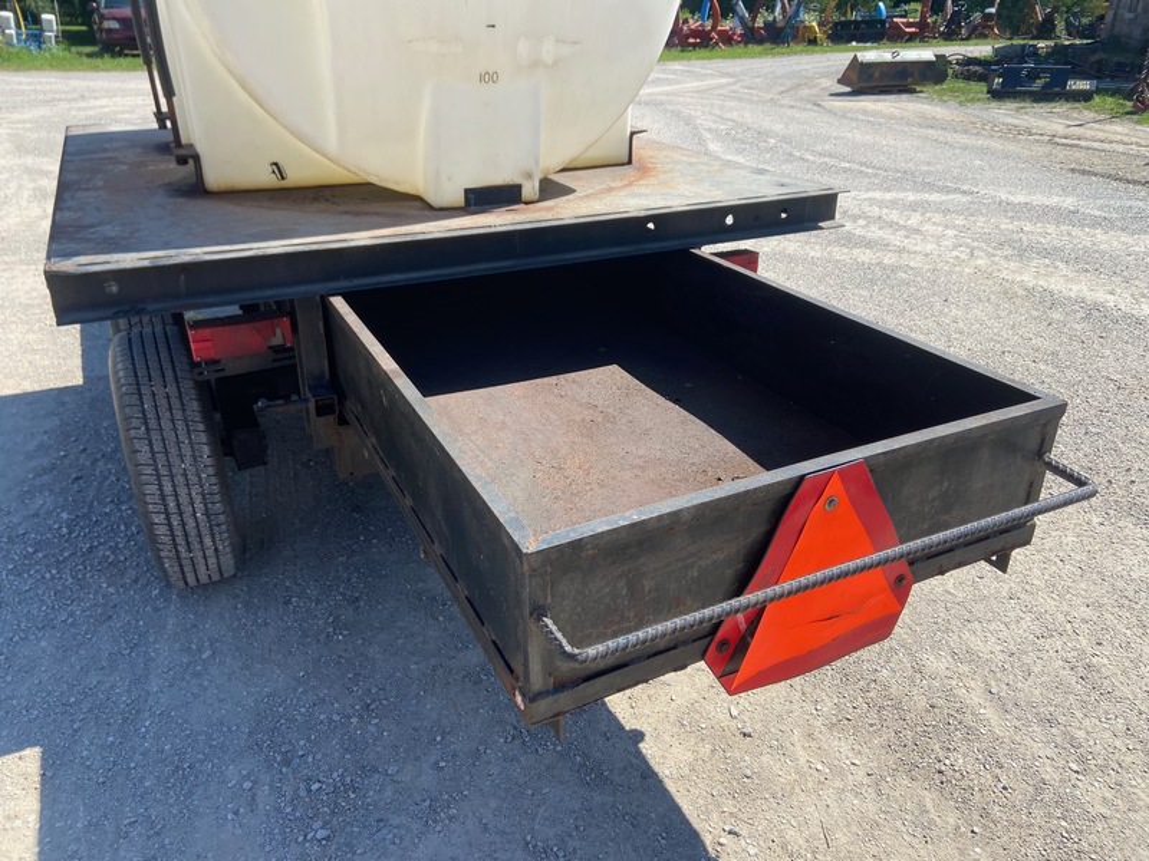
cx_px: 574
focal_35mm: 26
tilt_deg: -29.5
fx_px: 863
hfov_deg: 67.3
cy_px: 430
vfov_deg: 53.1
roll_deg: +0.7
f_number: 1.8
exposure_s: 1/1522
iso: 32
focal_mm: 4.25
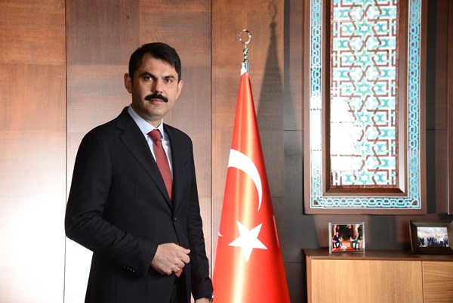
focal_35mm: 86
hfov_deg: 23.6
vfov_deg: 15.9
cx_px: 226
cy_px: 152
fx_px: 1083
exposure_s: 1/125
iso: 1000
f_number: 11
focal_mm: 86
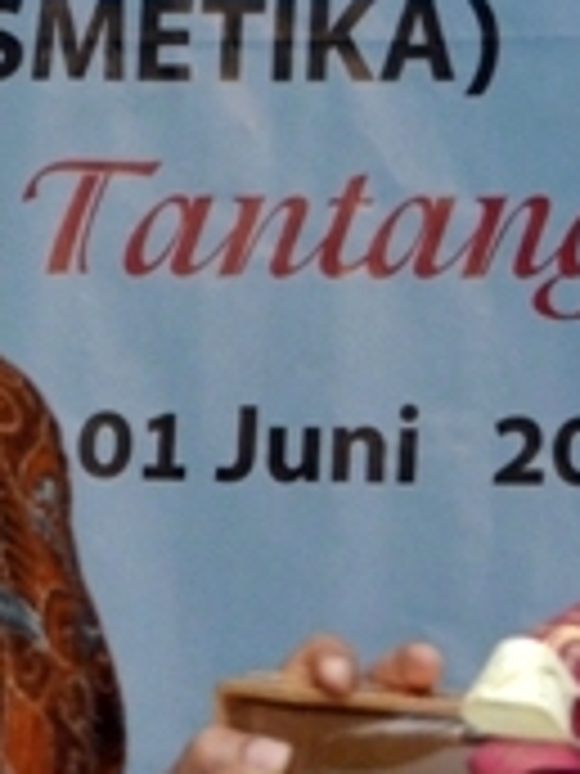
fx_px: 5116
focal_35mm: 229
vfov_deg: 8.6
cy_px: 592
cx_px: 522
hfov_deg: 6.5
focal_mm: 38
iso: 1600
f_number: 5.6
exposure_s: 1/160
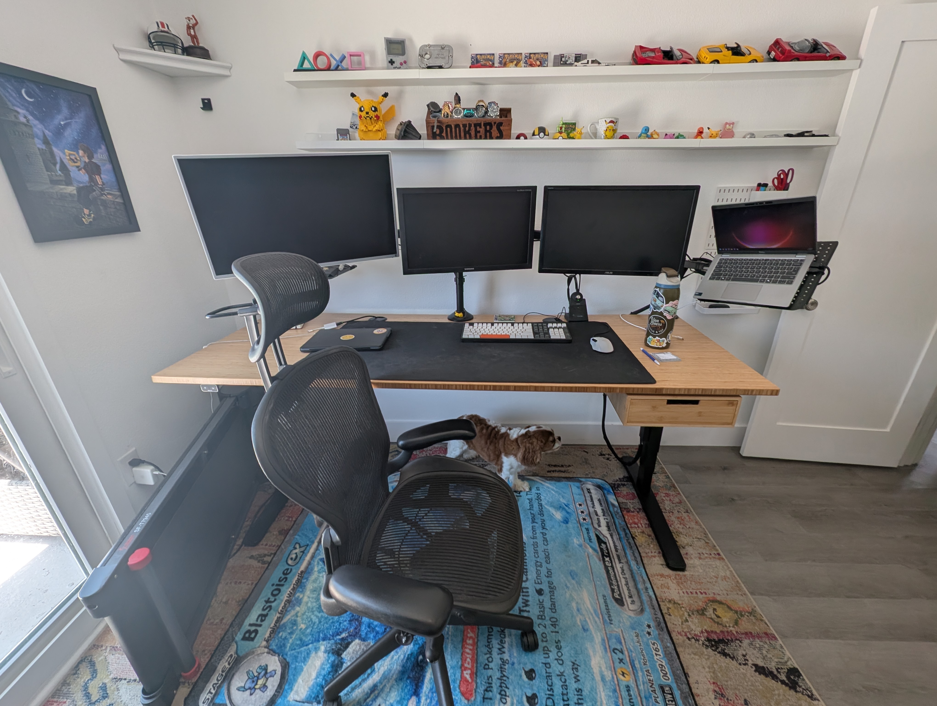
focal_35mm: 13
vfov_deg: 90.1
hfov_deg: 106.1
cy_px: 353
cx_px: 468
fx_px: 352
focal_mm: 1.95
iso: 60
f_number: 2.2
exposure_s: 1/120
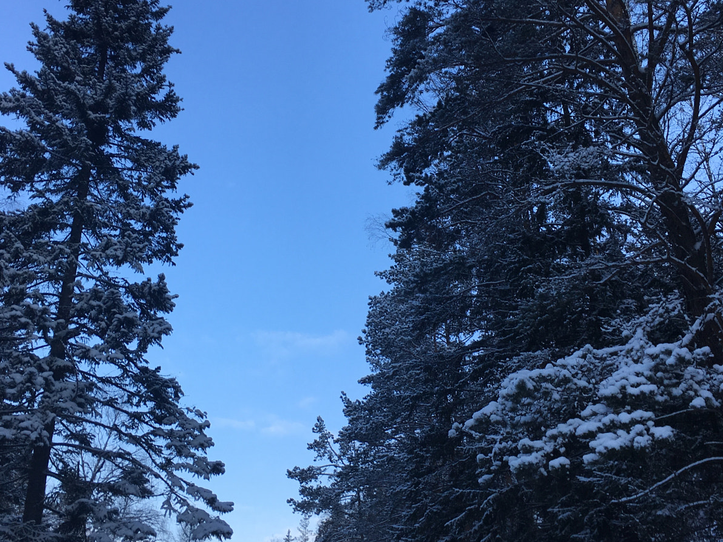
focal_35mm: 39
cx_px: 359
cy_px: 264
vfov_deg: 36.8
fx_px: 814
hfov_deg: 47.9
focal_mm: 4.15
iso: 25
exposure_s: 1/680
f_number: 2.2
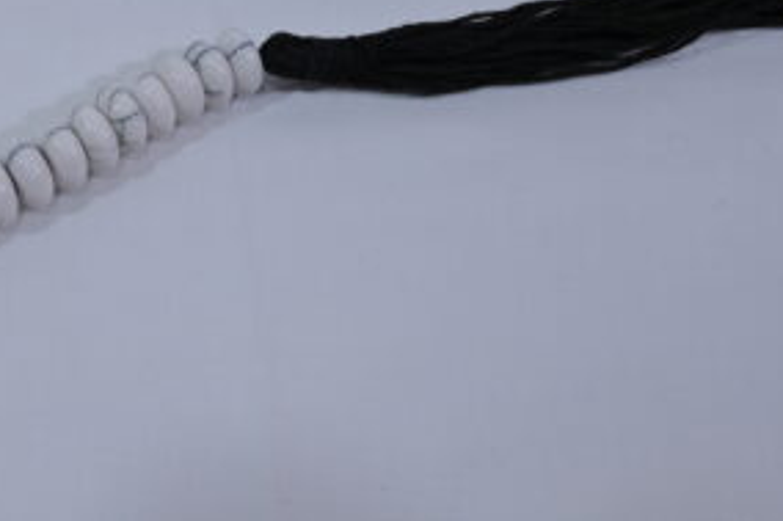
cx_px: 61
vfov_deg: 23.1
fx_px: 1239
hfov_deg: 33.0
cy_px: 48
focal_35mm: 57
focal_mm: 27
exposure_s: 1/125
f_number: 10
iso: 640
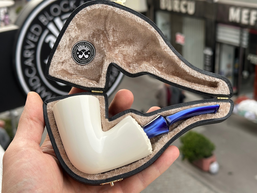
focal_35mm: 48
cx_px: 128
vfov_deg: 30.3
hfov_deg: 39.7
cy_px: 96
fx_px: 356
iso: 64
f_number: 1.78
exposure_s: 1/623
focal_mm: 6.86
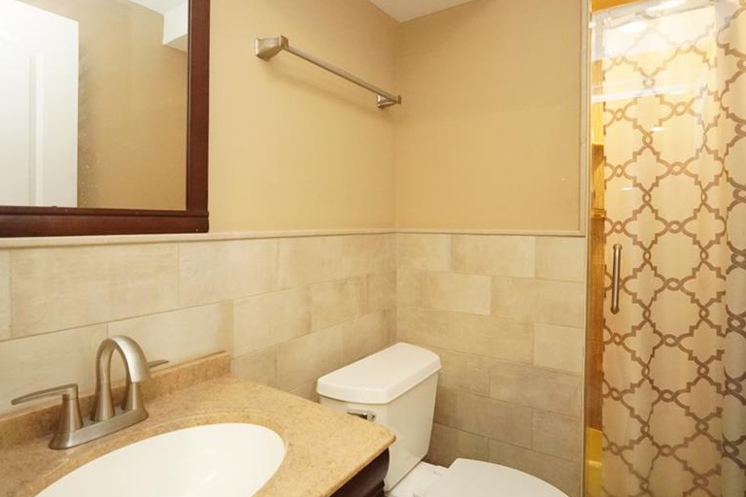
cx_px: 352
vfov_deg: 61.8
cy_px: 226
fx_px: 414
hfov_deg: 83.9
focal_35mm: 20
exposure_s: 1/125
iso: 5000
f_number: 4.5
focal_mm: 10
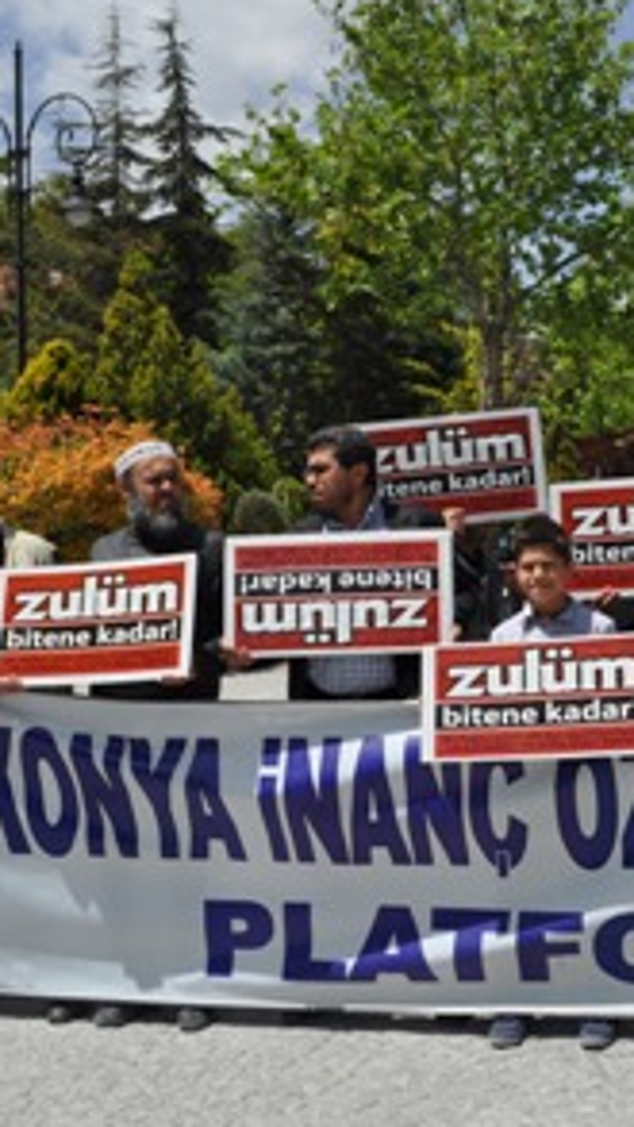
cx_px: 549
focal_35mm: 48
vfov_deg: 42.9
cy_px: 569
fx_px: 1433
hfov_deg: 24.3
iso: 200
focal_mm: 20
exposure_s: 1/500
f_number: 11
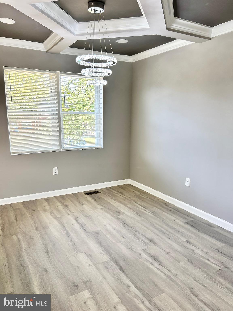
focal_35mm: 26
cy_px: 156
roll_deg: -0.8
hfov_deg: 53.1
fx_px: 233
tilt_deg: -10.6
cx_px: 116
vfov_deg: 67.3
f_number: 1.5
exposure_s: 1/120
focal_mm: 5.7
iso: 64
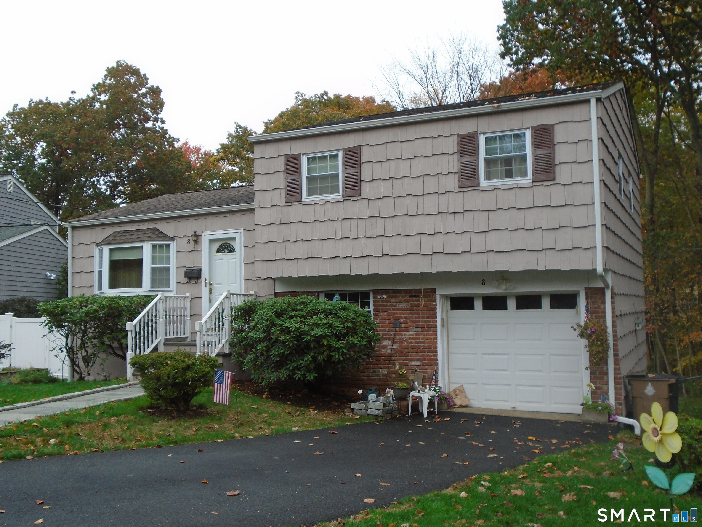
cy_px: 264
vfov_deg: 39.7
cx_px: 351
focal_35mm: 36
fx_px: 730
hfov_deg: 51.4
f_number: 3.8
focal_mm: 6.4
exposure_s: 1/250
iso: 100
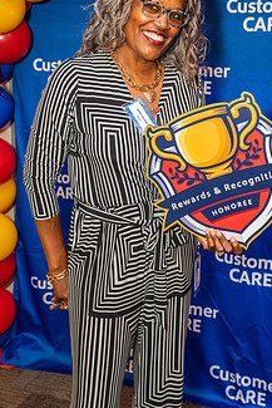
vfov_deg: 36.5
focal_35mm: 54
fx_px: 611
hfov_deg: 25.1
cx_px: 158
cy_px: 138
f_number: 4.5
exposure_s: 1/160
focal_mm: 39
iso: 2000
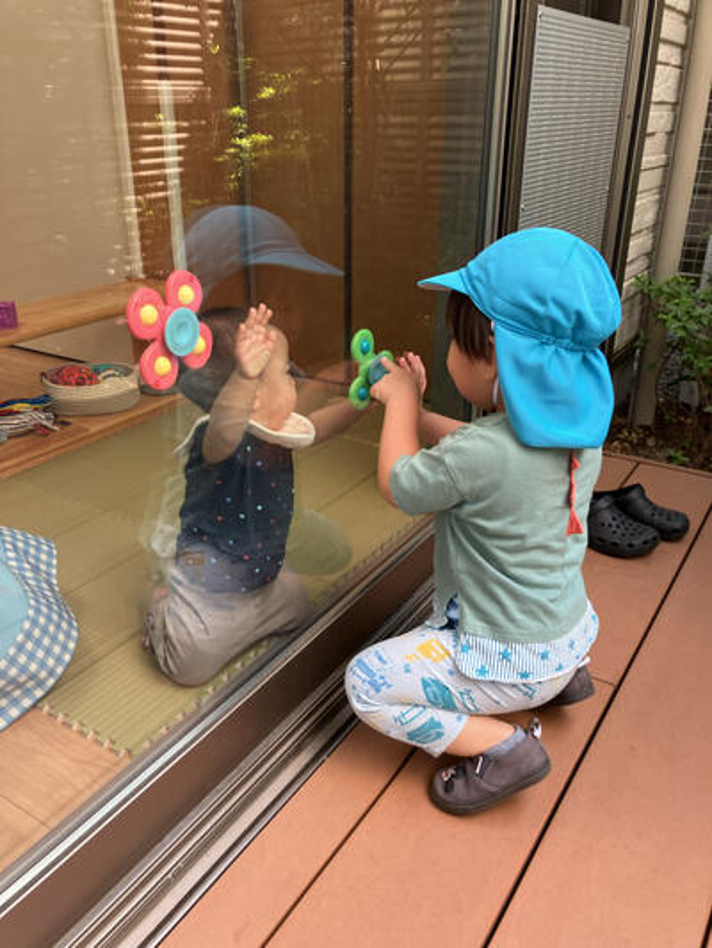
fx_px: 768
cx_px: 356
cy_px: 474
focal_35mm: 28
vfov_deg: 63.4
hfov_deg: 49.8
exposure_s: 1/121
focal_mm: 3.99
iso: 40
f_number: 1.8
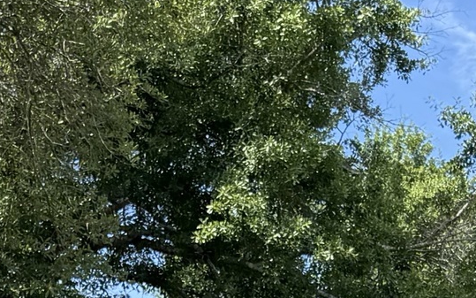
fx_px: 1881
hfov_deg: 14.3
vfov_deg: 8.0
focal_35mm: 145
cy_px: 843
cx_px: 73
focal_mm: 6.76
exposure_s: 1/1689
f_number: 1.78
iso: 80
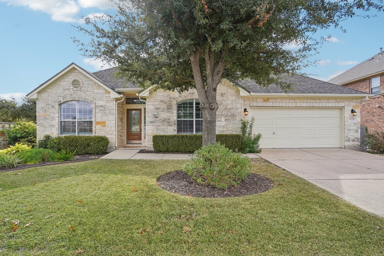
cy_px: 128
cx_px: 192
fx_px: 203
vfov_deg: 64.6
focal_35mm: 19
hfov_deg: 86.9
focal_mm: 19
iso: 100
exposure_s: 1/80
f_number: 8
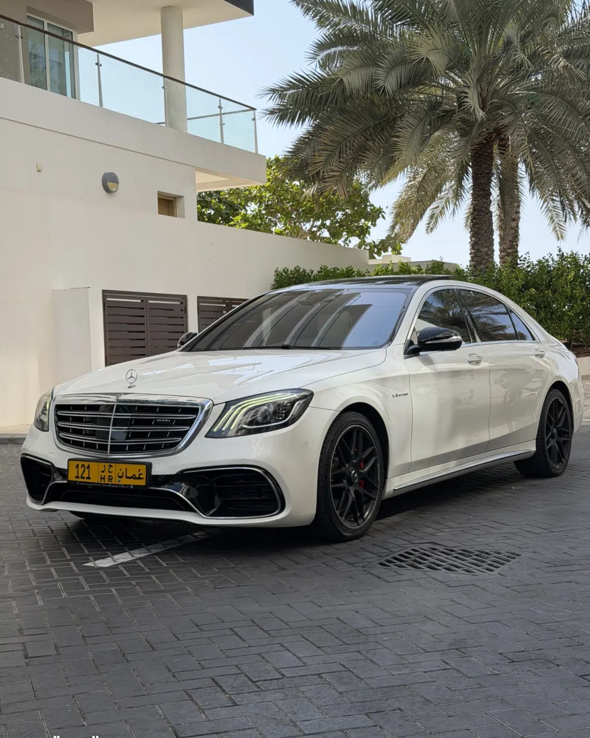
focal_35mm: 51
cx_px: 300
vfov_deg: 36.6
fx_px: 1113
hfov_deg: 29.7
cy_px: 390
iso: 100
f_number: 1.78
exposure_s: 1/3534
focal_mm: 6.76
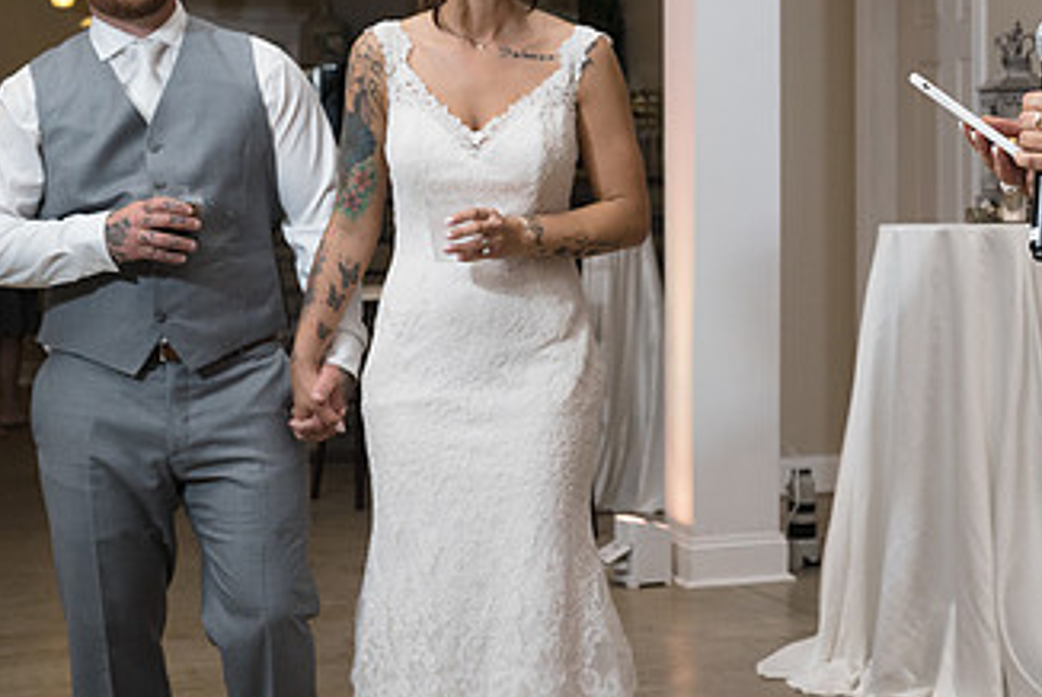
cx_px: 812
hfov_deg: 22.8
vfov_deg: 15.5
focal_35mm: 88
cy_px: 139
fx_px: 2549
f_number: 5.6
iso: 2000
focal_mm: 48
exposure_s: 1/200
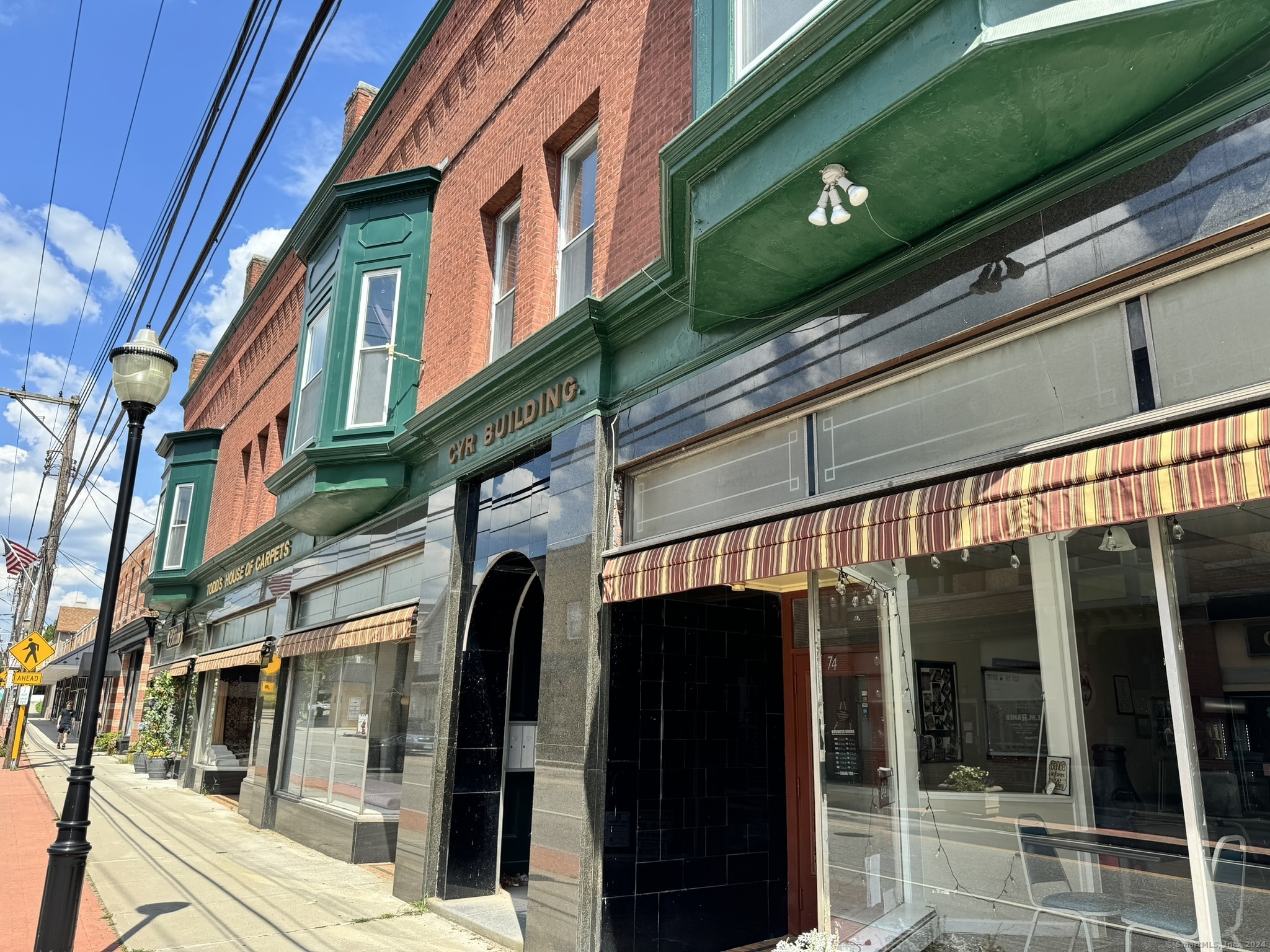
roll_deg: -2.0
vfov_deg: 56.8
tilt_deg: +13.8
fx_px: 881
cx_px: 635
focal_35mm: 24
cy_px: 476
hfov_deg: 71.6
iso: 80
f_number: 1.78
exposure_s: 1/1524
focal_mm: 6.76
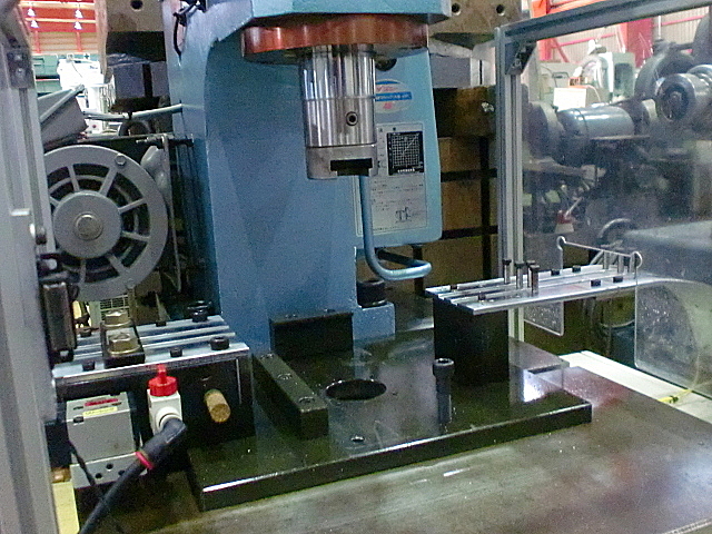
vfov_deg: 40.7
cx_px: 356
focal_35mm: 35
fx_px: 720
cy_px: 267
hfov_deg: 52.6
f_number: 3.1
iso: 1600
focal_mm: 6.3
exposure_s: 1/40
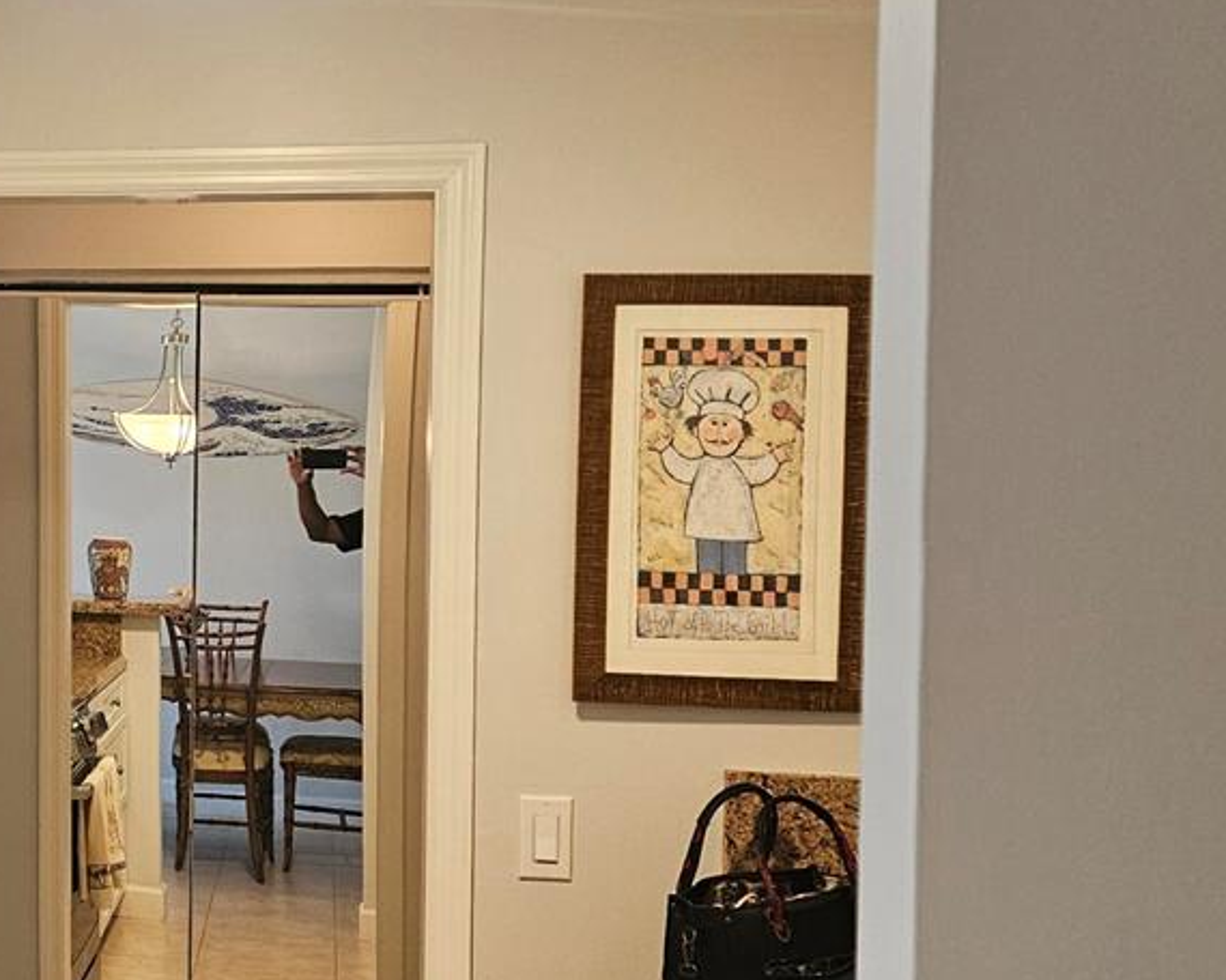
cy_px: 473
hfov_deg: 27.4
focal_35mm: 63
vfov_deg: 24.2
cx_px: -133
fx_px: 2286
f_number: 1.8
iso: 400
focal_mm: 5.4
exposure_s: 1/120
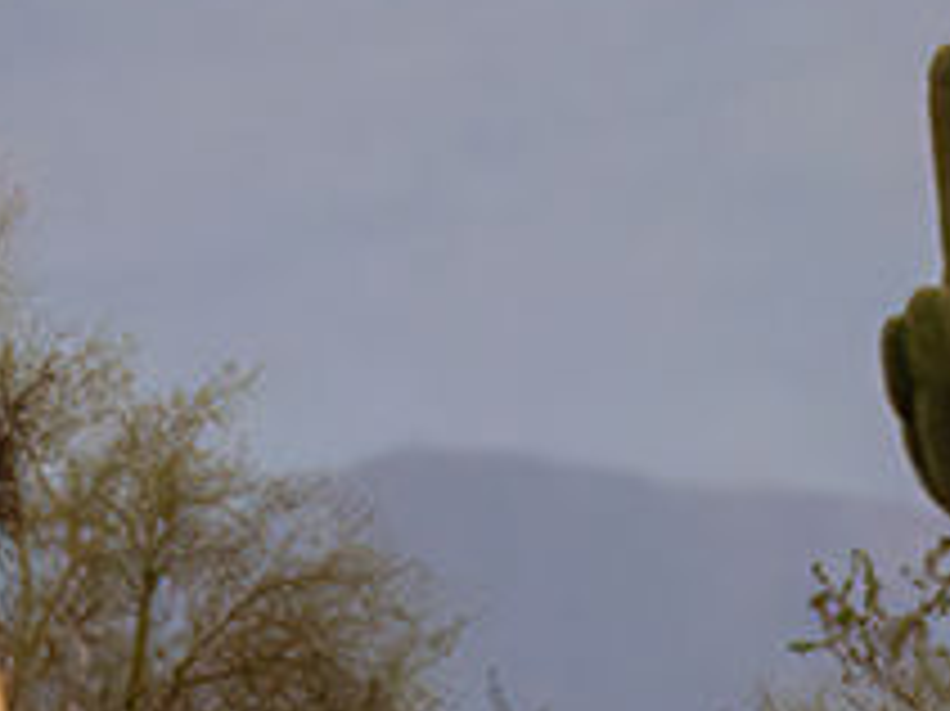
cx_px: 3084
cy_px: 135
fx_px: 151843
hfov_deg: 0.4
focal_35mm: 5536
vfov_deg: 0.3
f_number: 9
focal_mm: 500
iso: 800
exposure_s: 1/250
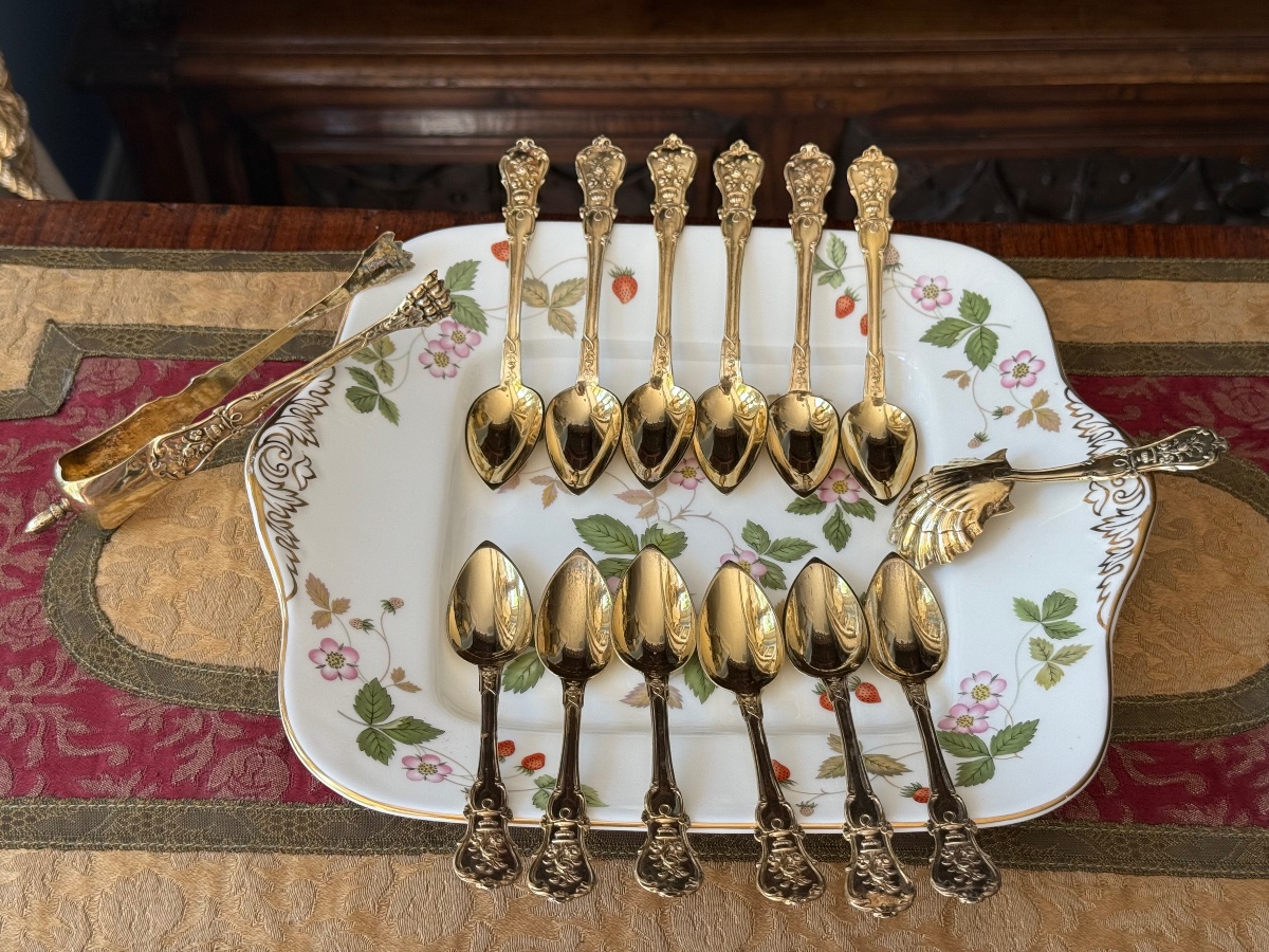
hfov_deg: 39.7
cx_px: 634
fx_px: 1760
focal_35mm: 48
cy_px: 476
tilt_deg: -49.0
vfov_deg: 30.3
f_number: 1.78
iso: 50
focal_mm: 6.76
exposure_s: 1/185
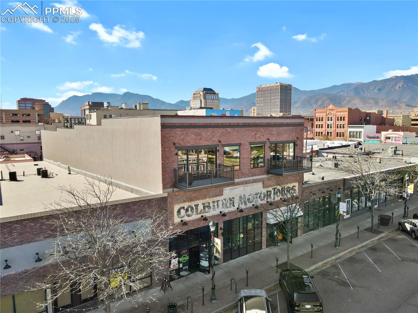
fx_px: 290
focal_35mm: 24
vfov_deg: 56.8
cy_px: 156
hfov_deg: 71.6
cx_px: 209
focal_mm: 4.5
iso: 100
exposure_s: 1/250
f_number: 2.8
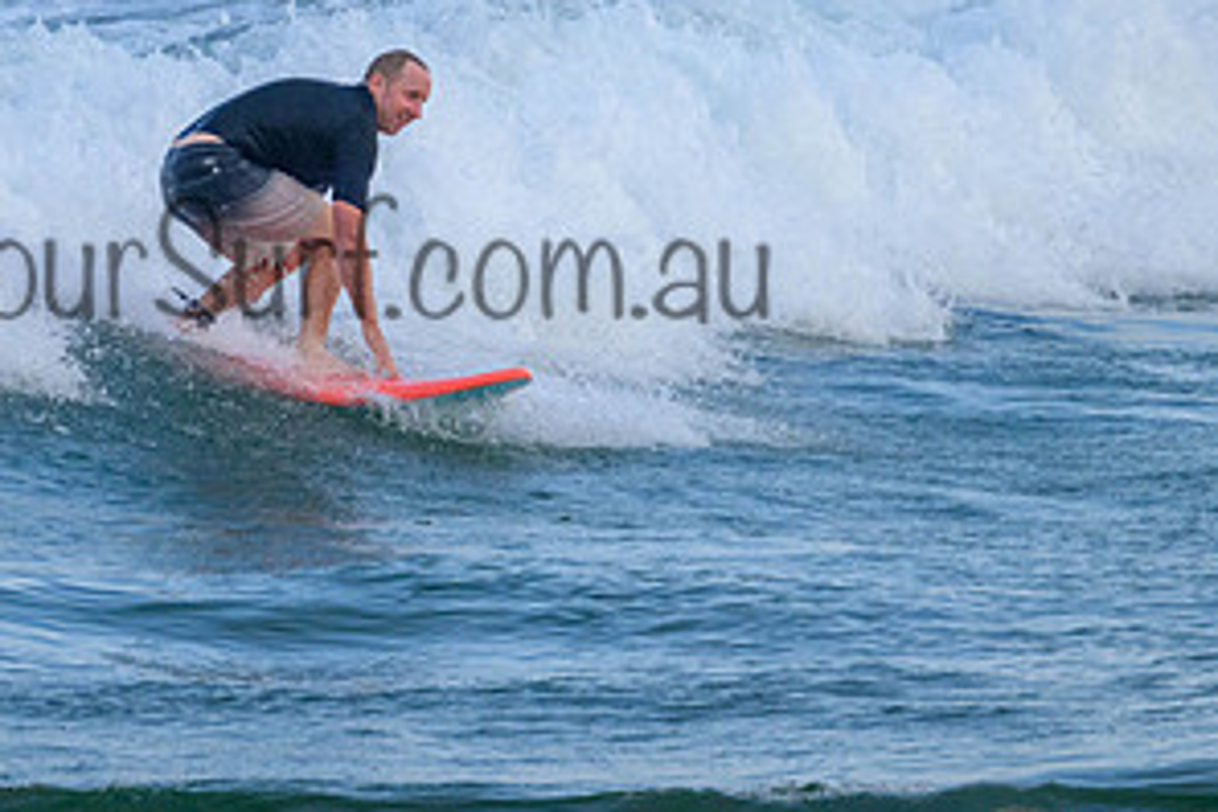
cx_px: 336
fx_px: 52776
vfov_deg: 0.9
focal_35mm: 1560
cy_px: 224
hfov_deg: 1.3
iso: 1800
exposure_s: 1/2000
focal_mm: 800
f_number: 11
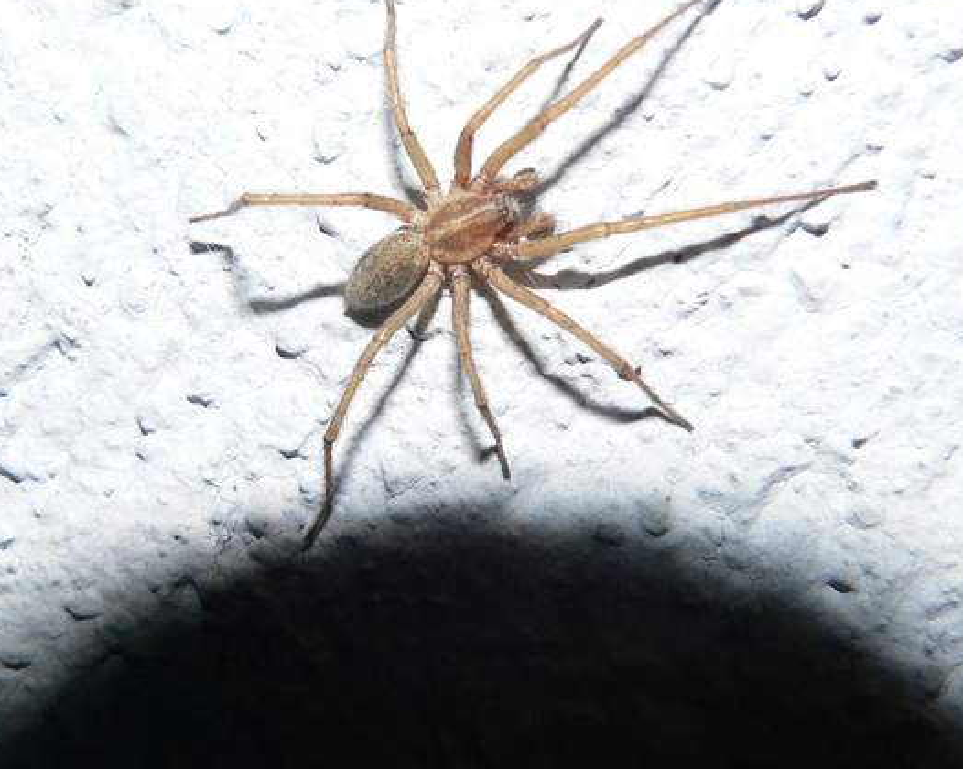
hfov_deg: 30.0
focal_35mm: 63
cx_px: 427
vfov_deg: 24.2
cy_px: 359
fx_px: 1794
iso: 100
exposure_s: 1/60
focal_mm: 8.9
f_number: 4
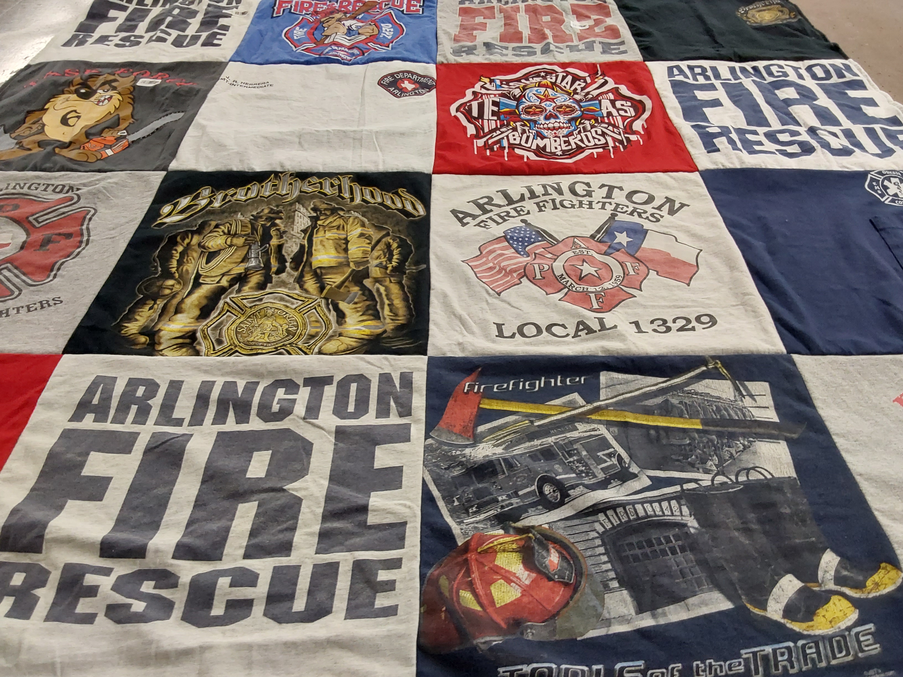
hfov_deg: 63.4
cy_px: 338
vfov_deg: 49.7
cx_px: 452
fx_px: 730
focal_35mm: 28
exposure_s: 1/60
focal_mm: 2.91
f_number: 1.9
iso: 125
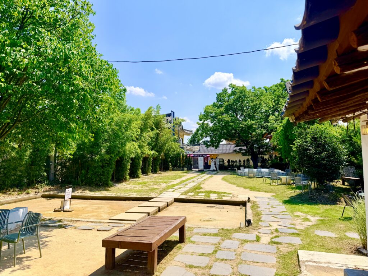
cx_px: 184
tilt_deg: +4.1
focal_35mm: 24
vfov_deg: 56.8
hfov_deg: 71.6
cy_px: 138
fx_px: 255
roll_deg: +0.6
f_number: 1.78
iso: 80
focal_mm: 6.76
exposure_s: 1/5319
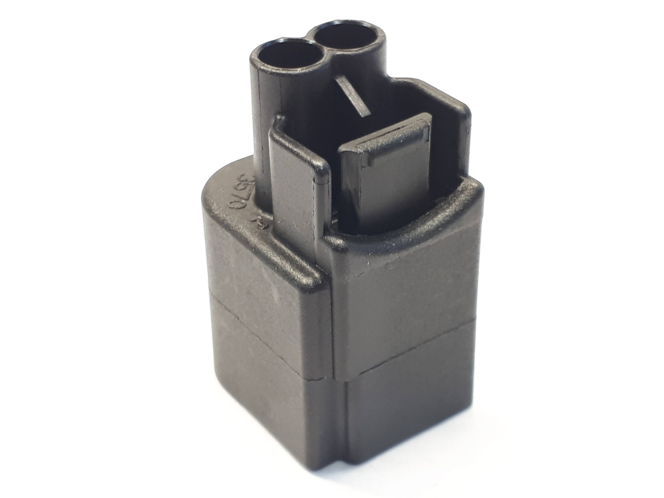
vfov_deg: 51.4
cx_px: 332
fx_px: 518
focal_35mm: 27
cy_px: 249
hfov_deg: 65.3
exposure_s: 1/30
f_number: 1.9
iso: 50
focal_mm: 3.6
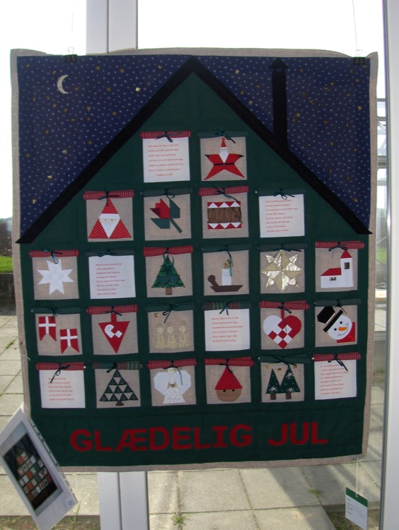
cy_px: 265
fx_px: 629
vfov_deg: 45.7
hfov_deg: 35.2
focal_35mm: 41
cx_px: 200
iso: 100
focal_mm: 6.5
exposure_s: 1/420
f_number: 3.5
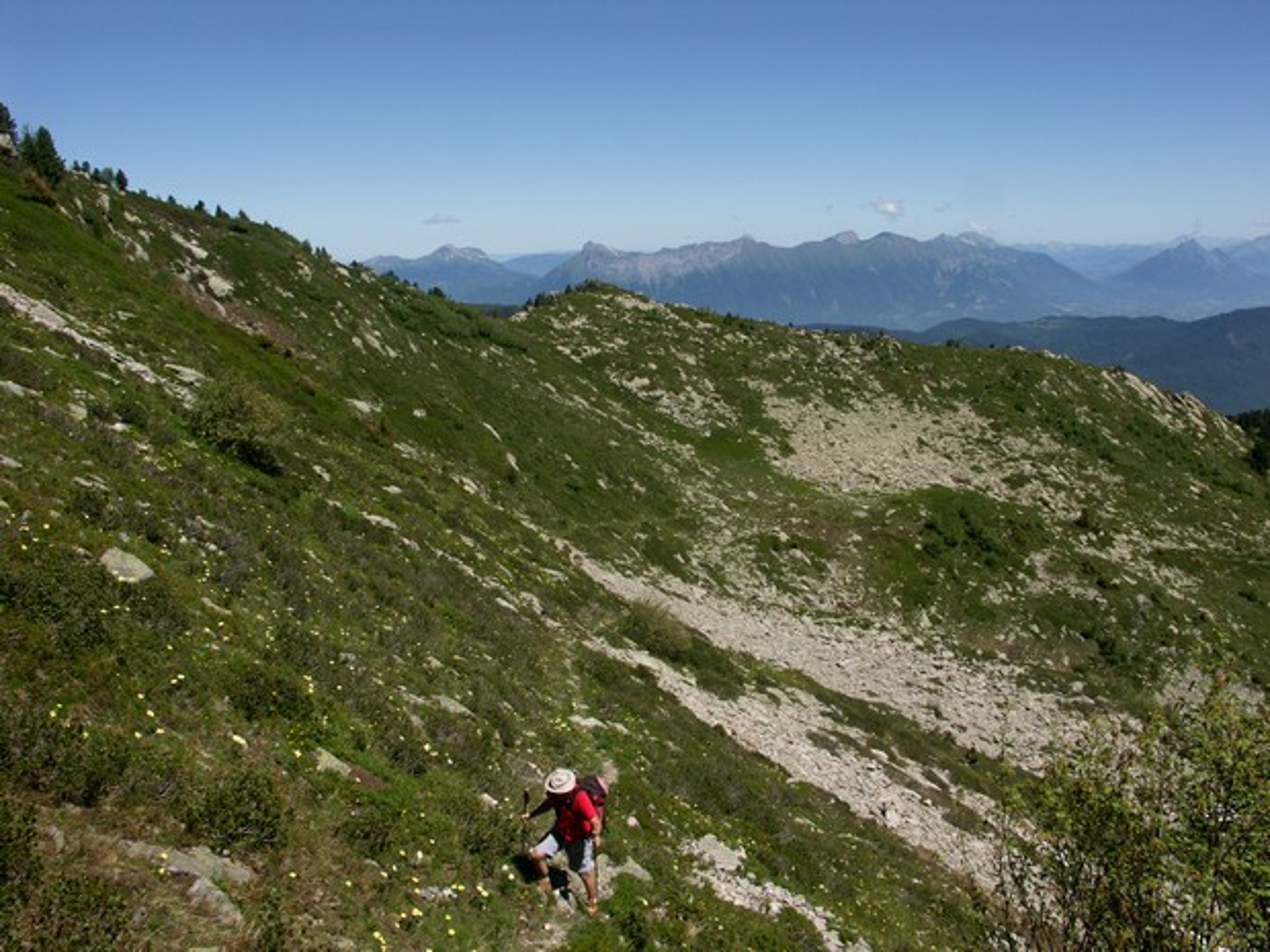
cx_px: 635
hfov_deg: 60.0
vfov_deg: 46.8
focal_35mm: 30
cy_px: 476
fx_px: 1101
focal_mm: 7.71
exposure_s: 1/400
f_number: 8
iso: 64
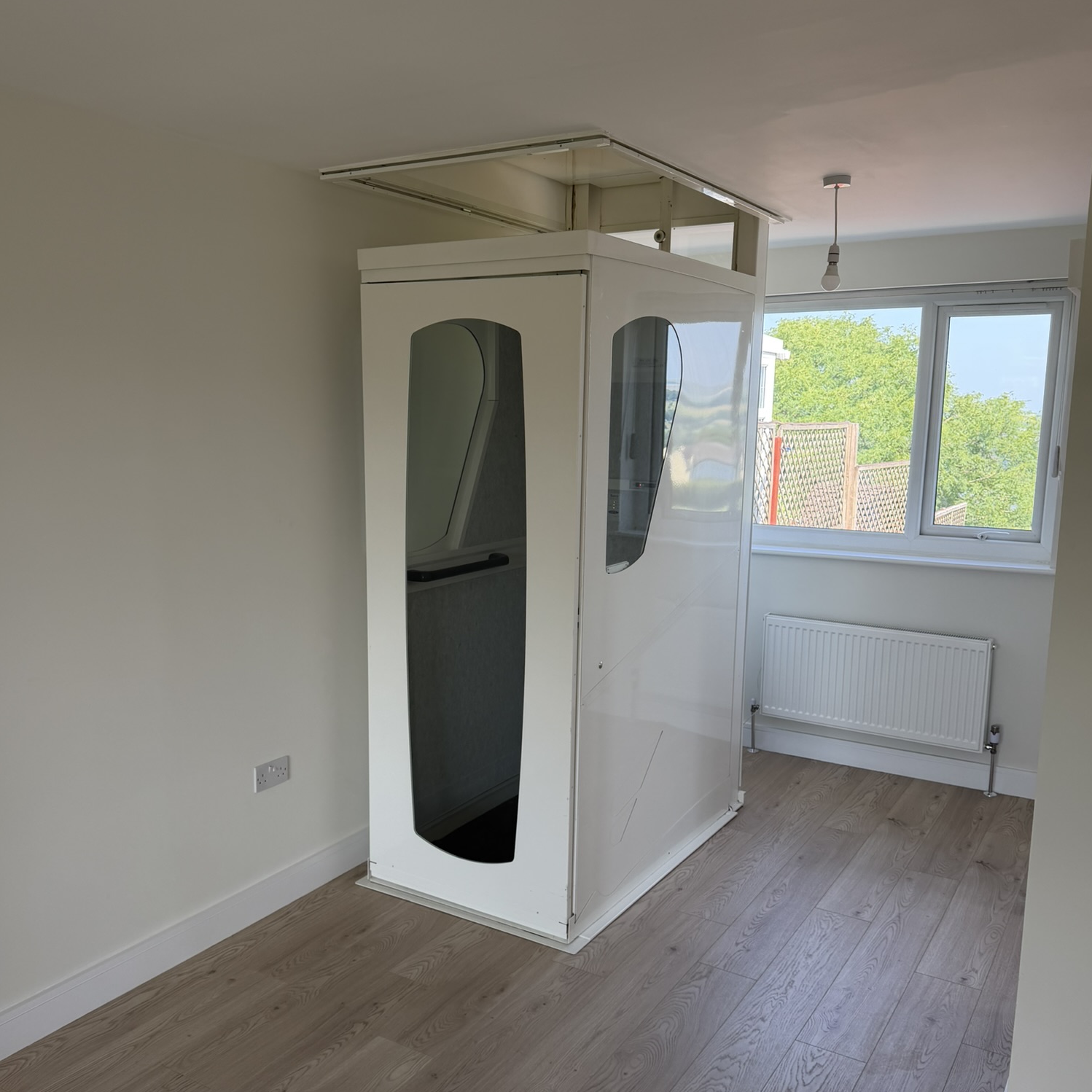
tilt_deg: -9.7
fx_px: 1035
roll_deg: -1.2
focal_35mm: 29
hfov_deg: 55.6
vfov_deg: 55.6
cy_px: 588
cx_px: 547
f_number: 1.78
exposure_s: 1/363
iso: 100
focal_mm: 6.76
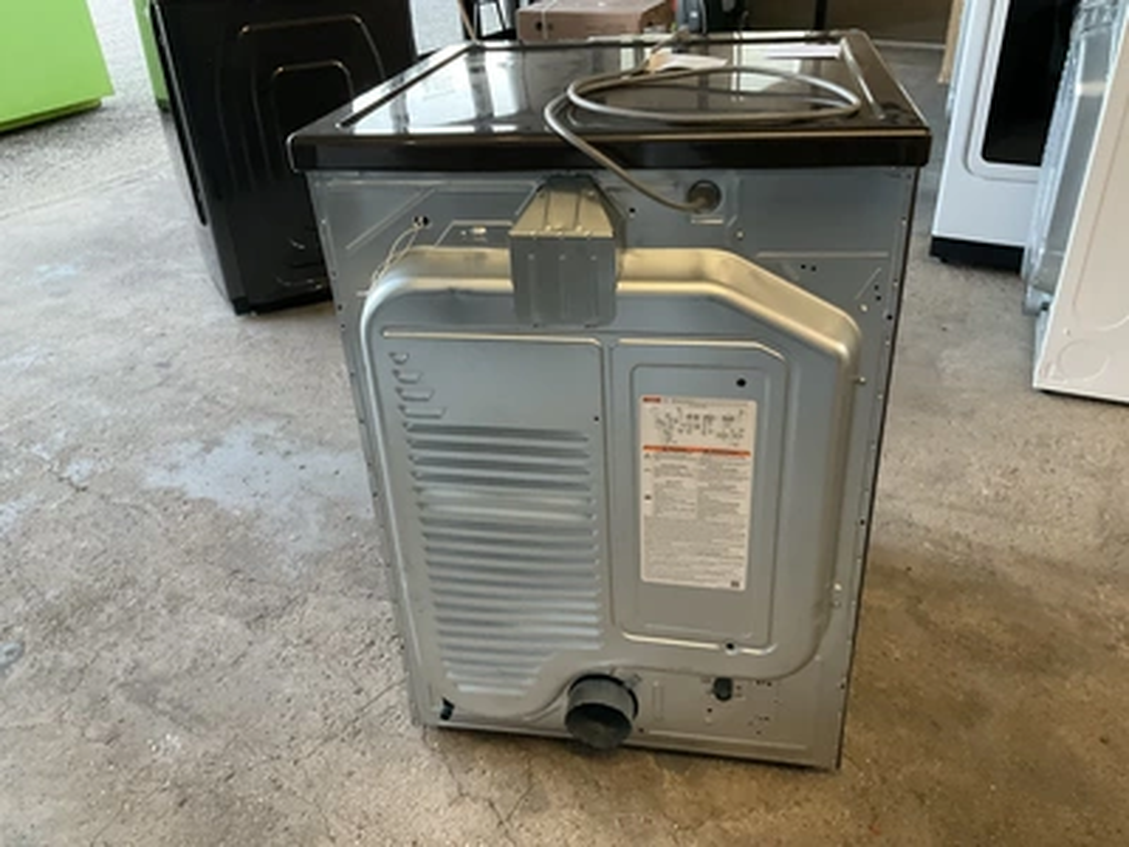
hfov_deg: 61.7
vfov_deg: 48.2
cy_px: 424
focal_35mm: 29
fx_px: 946
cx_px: 564
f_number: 1.8
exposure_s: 1/60
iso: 200
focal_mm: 3
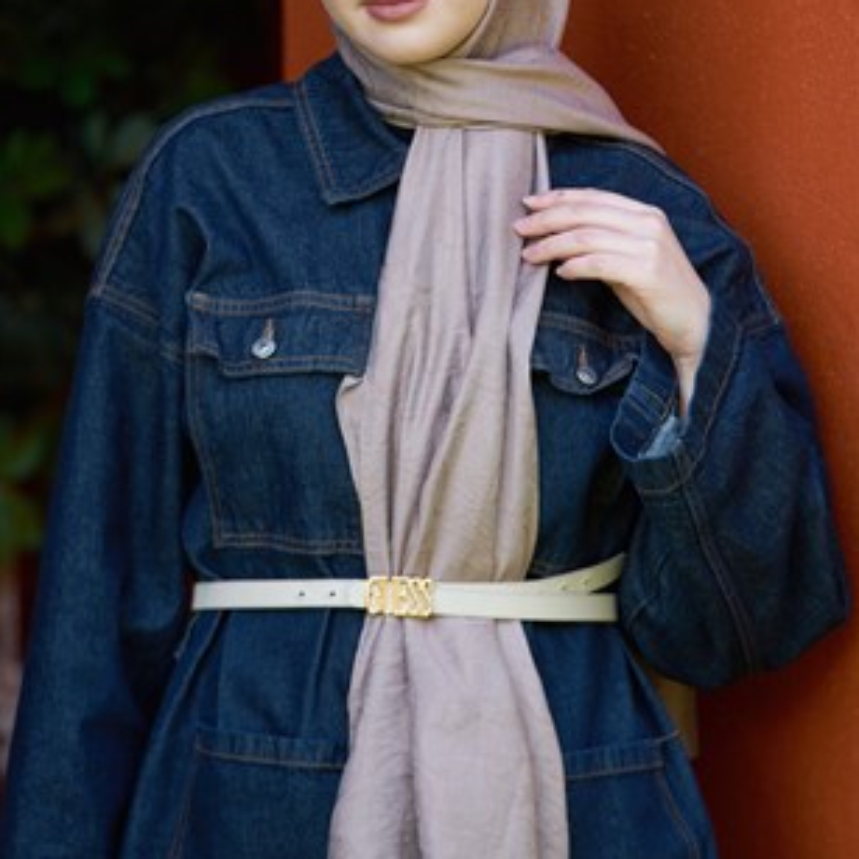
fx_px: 7215
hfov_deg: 6.8
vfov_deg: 6.8
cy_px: 260
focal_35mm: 257
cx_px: 428
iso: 200
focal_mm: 200
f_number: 4
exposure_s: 1/250
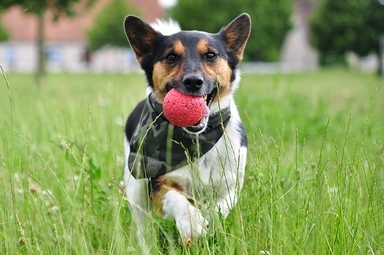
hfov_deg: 22.6
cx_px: 192
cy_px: 128
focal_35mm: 90
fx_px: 959
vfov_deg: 15.2
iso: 400
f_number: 3.2
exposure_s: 1/2000
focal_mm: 60
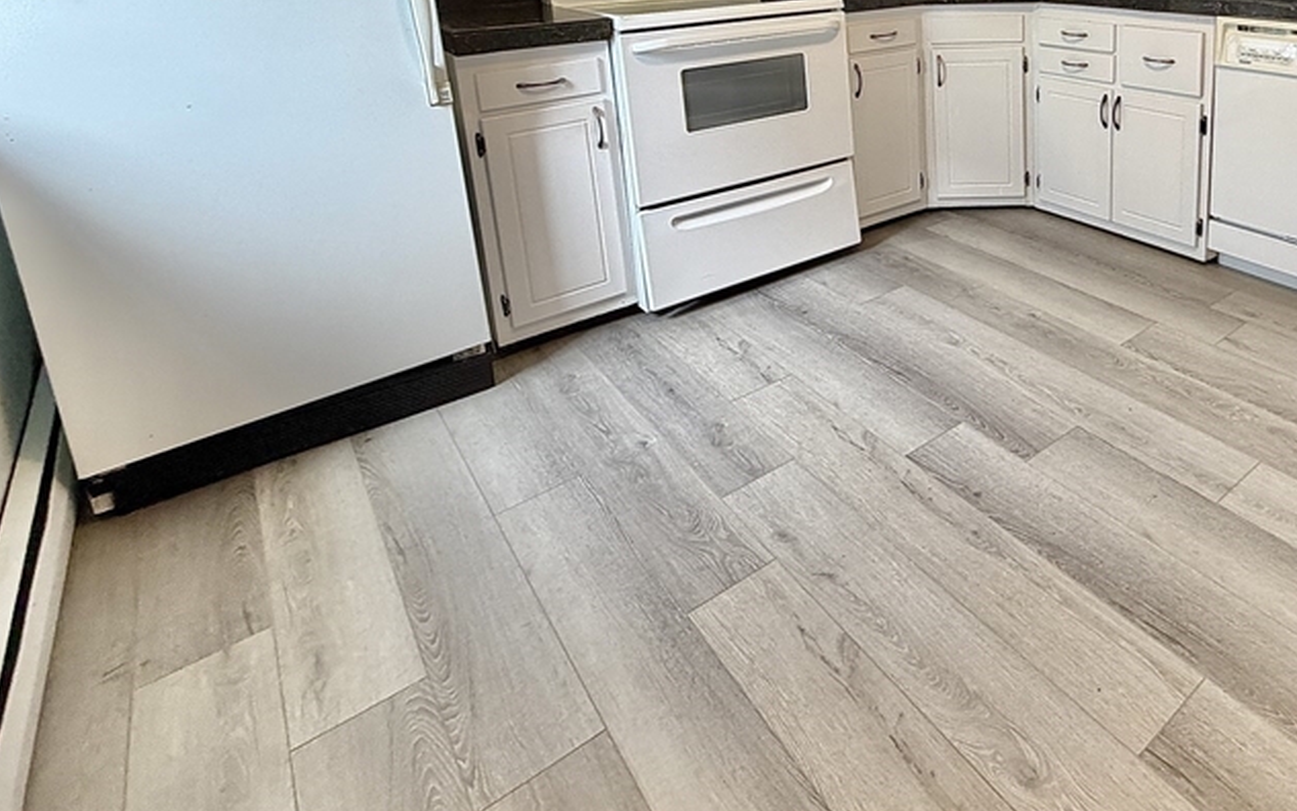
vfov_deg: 46.4
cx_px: 977
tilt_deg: -11.6
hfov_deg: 69.7
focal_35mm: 24
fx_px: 849
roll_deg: +2.1
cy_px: 88
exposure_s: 1/60
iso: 200
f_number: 2.2
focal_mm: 2.22
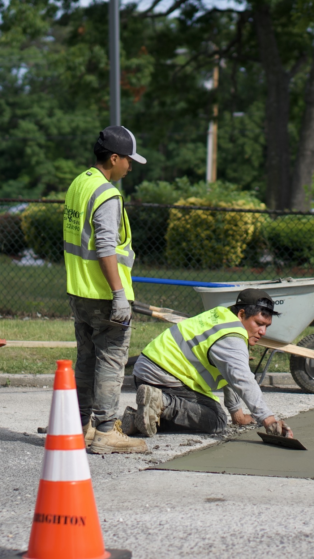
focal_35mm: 122
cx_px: 178
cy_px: 279
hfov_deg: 9.9
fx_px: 1806
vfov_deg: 17.6
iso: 100
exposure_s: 1/3200
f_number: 2
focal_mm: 50
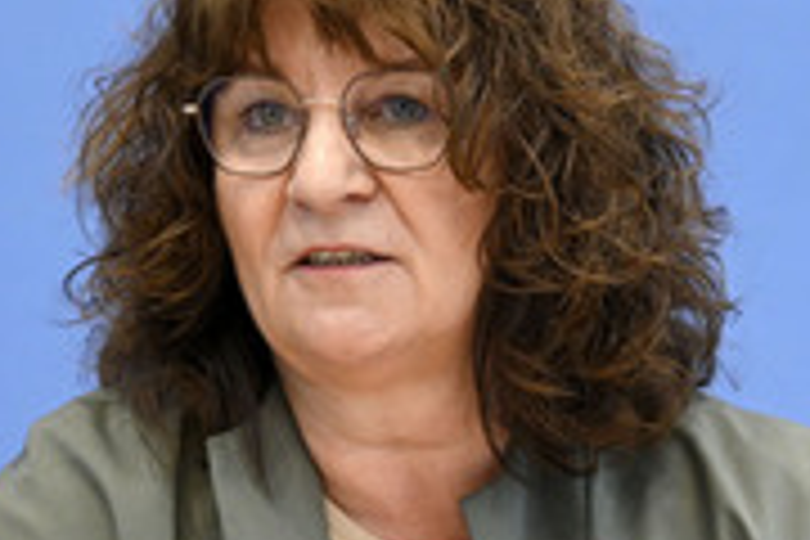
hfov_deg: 9.1
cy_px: 418
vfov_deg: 6.1
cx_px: 461
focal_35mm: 225
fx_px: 5062
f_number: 5
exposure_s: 1/640
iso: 3200
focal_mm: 90
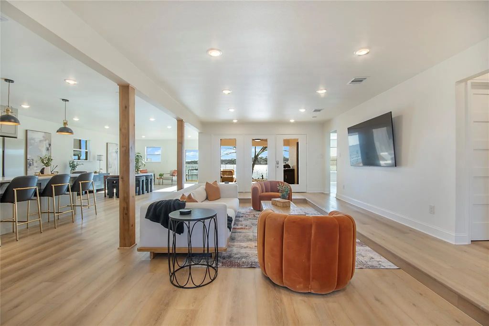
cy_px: 163
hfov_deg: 100.4
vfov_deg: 77.3
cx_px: 244
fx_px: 204
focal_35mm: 15
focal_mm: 10
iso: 100
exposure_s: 1/50
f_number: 11
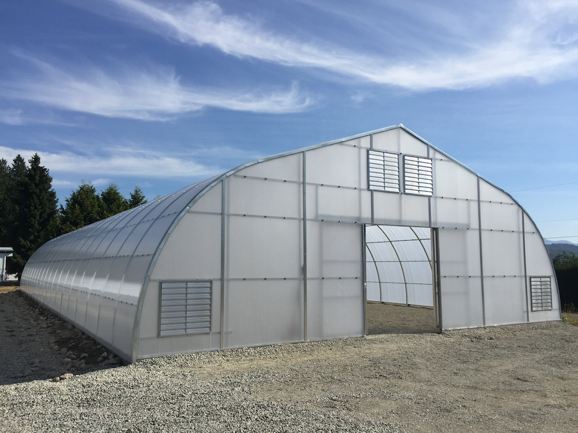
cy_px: 216
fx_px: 484
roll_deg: -0.5
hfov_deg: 61.7
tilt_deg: +4.7
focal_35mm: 29
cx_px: 289
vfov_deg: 48.2
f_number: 2.2
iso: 32
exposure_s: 1/3049
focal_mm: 4.15
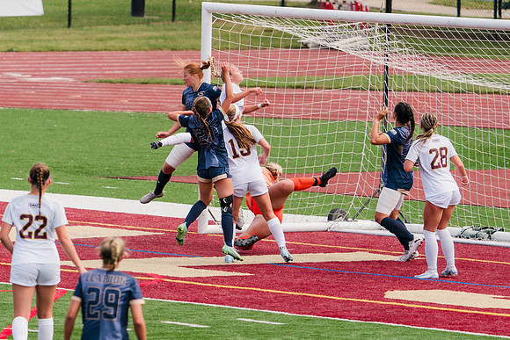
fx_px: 6688
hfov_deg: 4.4
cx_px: 157
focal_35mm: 472
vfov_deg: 2.9
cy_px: 167
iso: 640
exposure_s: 1/1600
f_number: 6.3
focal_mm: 341
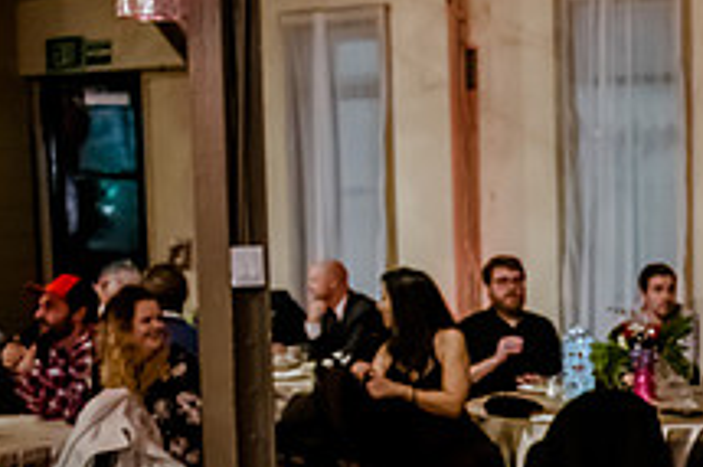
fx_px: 1541
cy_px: 400
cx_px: 850
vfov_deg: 17.1
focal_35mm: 79
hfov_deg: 23.4
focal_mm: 24
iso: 5000
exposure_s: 1/200
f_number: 2.8
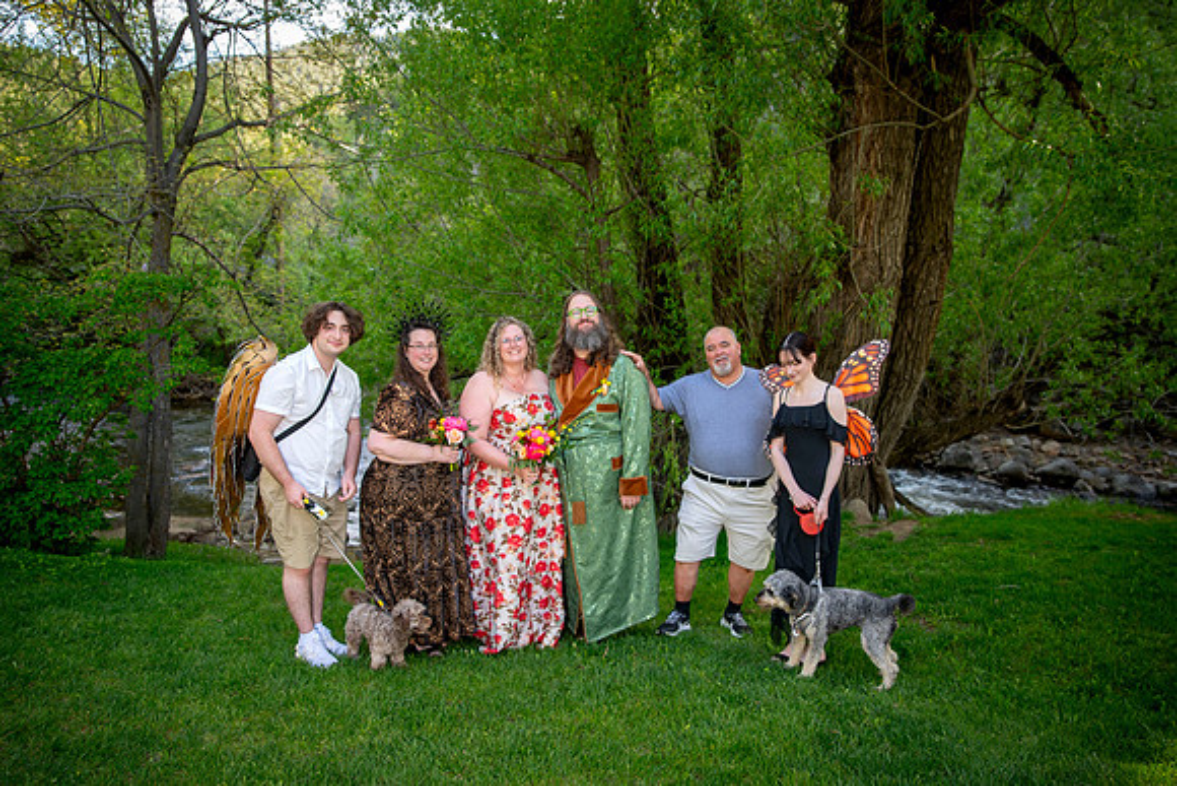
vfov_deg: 48.3
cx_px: 581
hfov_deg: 67.8
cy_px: 384
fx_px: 875
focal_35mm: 27
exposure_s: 1/100
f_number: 2.8
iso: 160
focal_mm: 24
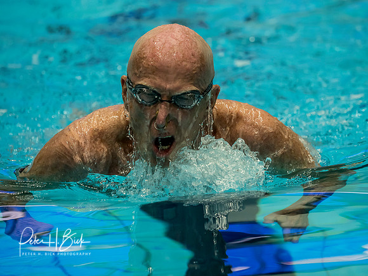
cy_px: 130
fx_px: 3280
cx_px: 210
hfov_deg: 6.4
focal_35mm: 309
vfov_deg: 4.8
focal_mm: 135
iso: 2000
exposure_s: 1/1000
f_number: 2.8
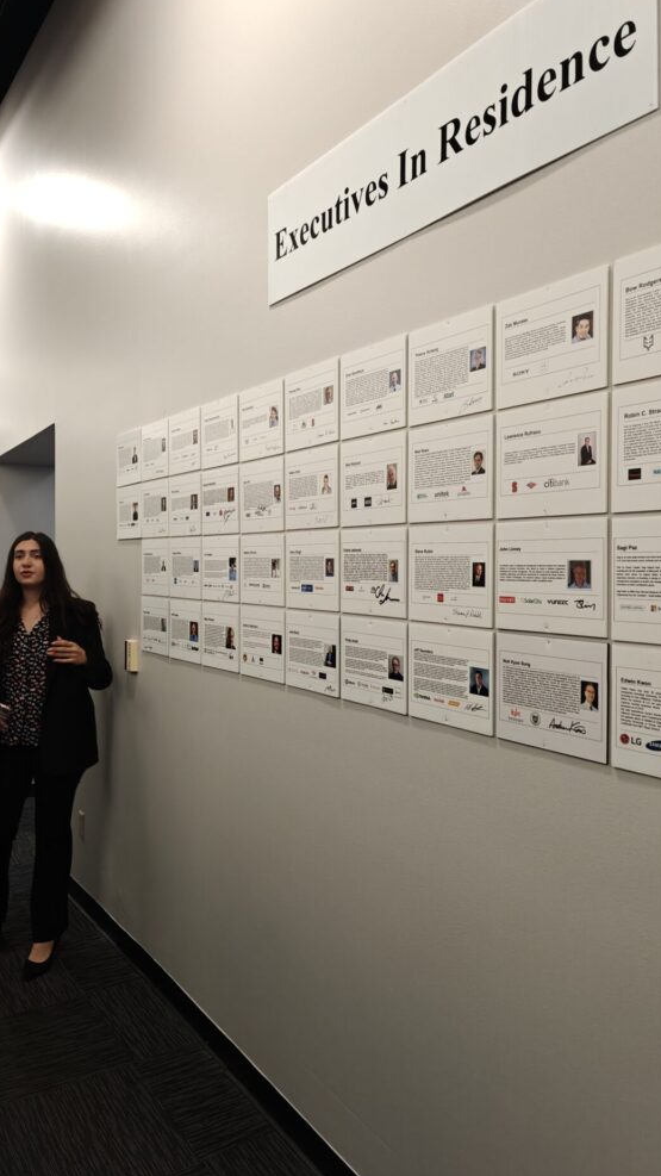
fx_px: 810
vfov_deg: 71.9
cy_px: 578
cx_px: 314
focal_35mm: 26
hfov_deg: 44.4
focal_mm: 6.06
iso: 800
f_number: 1.6
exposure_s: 1/120
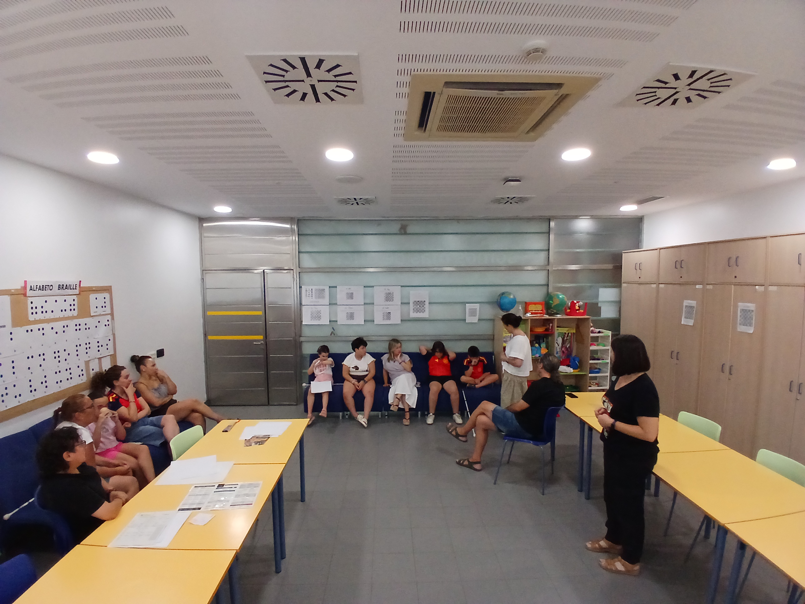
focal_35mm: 17
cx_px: 402
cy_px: 302
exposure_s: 1/33.3
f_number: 2.2
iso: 160
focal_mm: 1.4
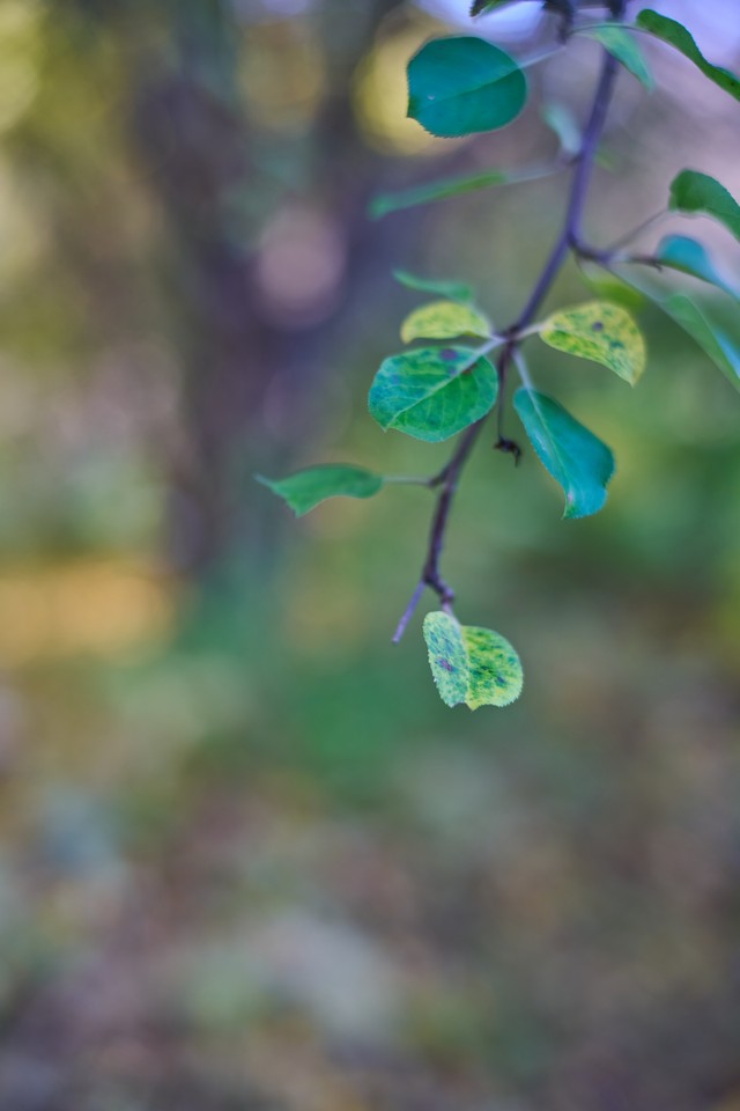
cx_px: 370
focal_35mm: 50
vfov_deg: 39.6
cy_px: 556
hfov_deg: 27.0
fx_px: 1542
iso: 100
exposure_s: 1/60
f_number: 2
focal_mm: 50
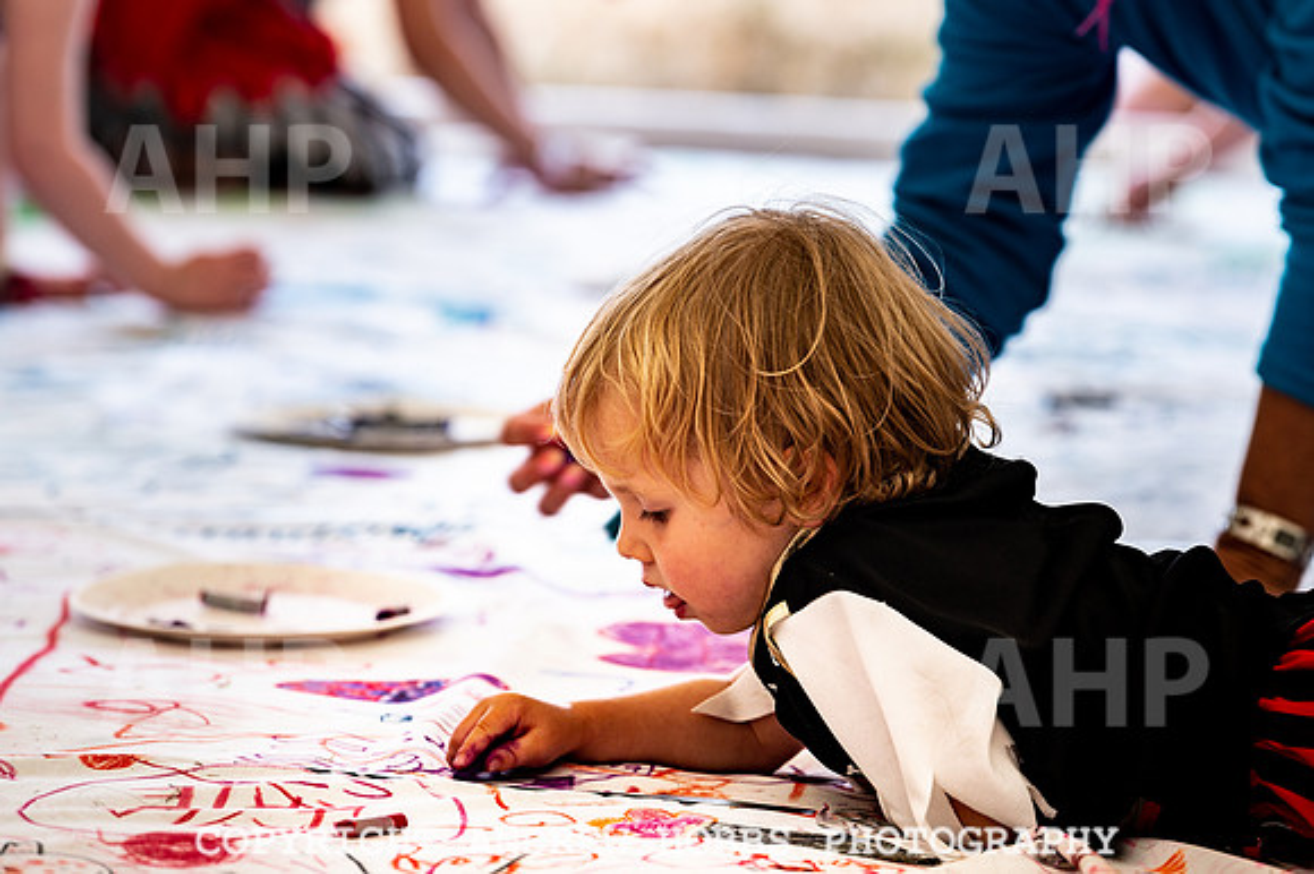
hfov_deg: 8.9
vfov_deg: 5.9
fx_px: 8451
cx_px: 761
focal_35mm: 232
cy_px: 368
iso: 100
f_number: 4.5
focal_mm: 200
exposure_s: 1/160
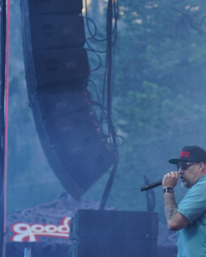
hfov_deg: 6.8
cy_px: 142
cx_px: 218
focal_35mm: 227
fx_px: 1730
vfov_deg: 8.5
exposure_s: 1/160
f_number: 4
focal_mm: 105
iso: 250
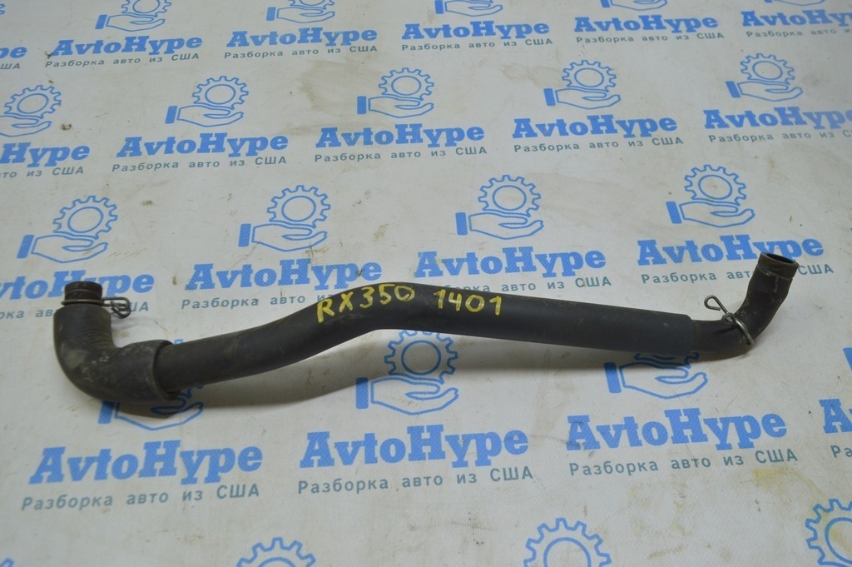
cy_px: 284
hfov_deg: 62.0
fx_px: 709
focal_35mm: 30
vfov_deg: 43.5
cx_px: 426
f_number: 5.6
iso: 400
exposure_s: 1/40
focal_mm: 20
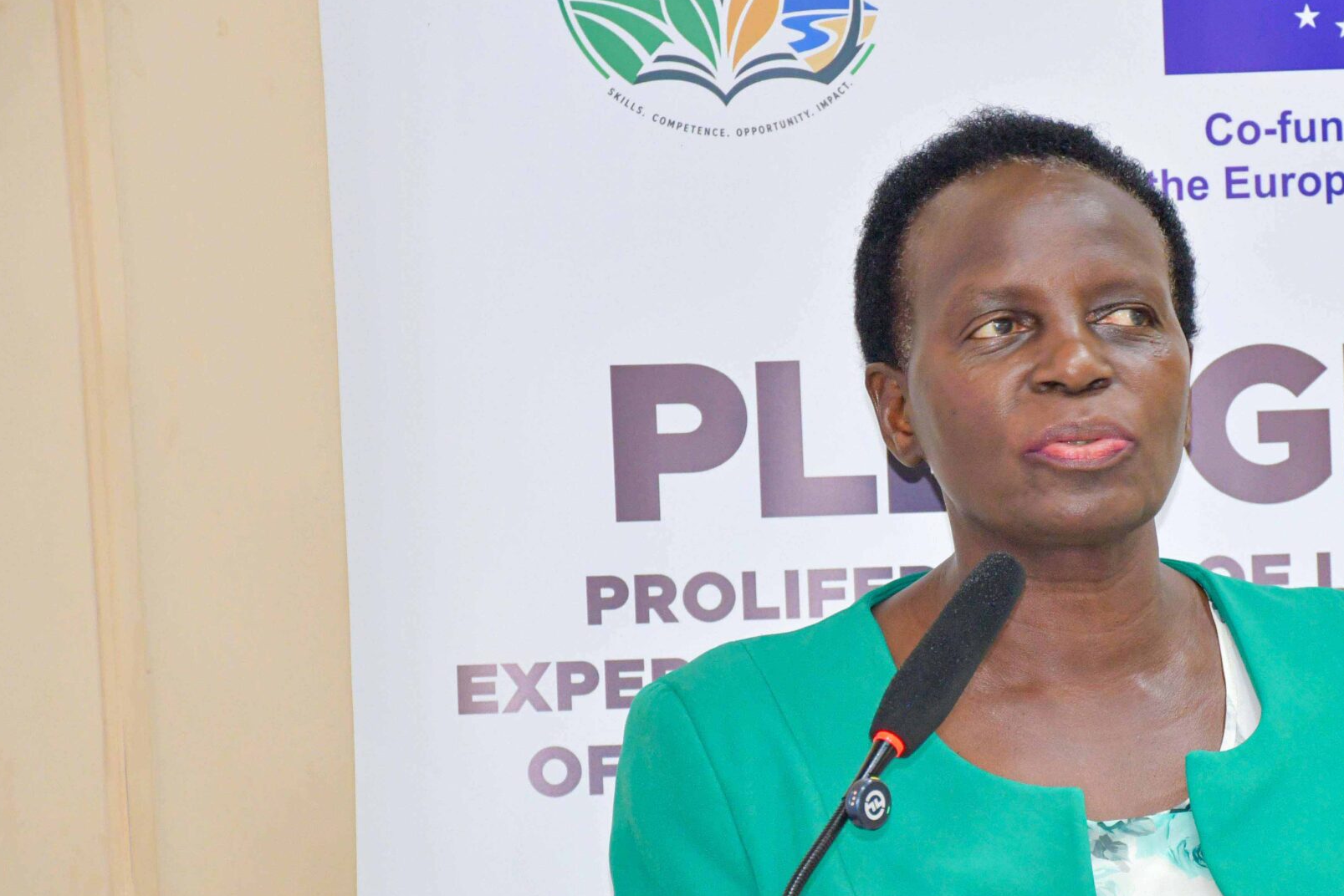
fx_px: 8028
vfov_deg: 6.4
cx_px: 1047
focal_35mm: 215
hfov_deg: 9.5
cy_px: 588
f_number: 5.3
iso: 1400
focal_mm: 90
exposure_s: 1/60
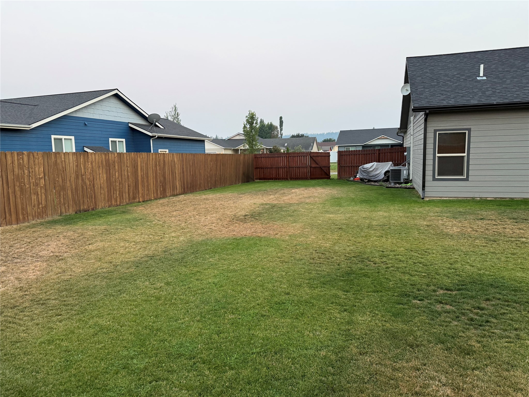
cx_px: 264
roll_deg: +0.5
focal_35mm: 24
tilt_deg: -7.2
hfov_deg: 71.6
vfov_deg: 56.8
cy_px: 198
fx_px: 367
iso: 200
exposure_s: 1/69
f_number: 1.78
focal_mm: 6.76
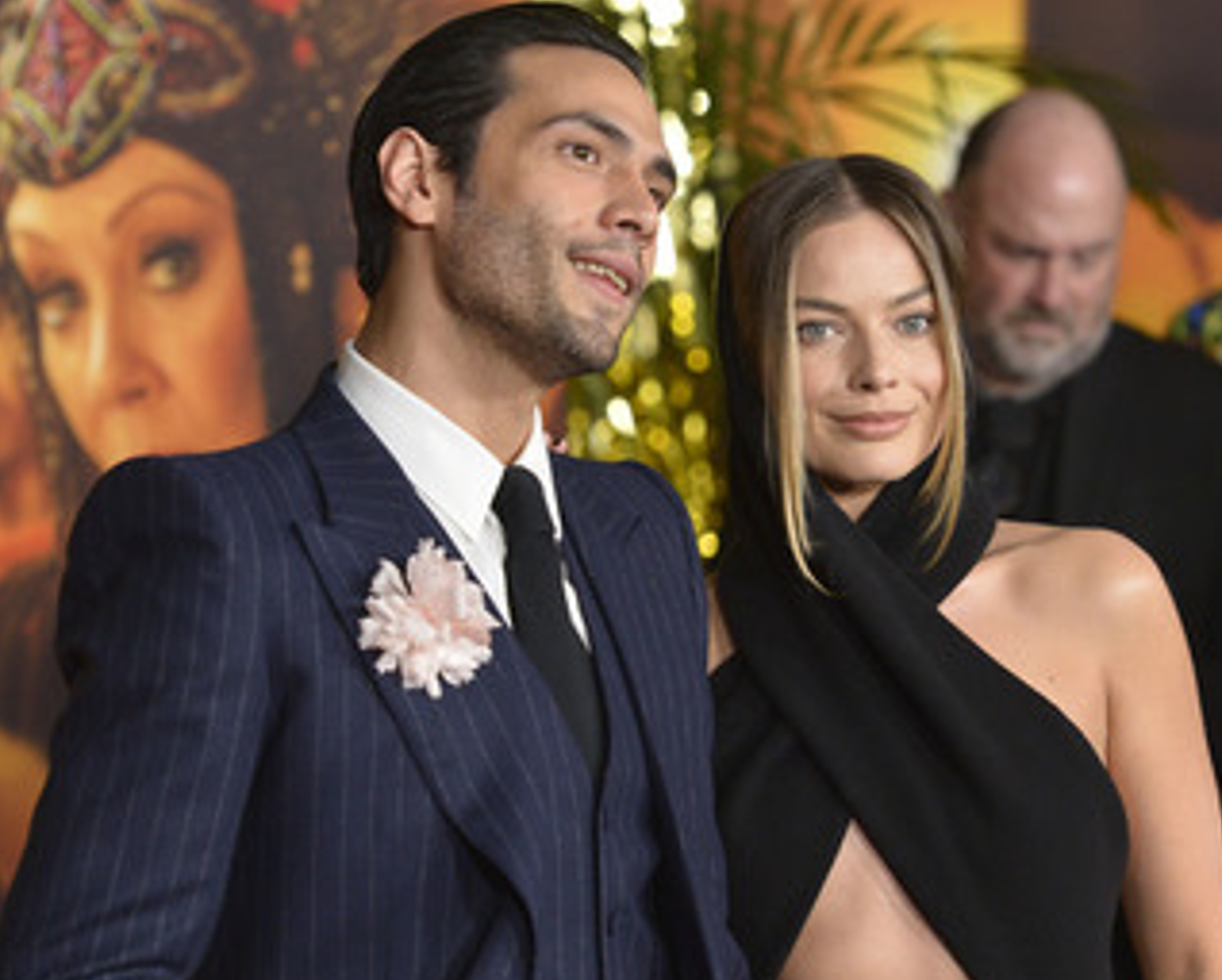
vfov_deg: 7.8
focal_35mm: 199
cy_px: 534
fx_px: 7204
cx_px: 696
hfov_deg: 9.7
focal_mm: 150
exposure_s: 1/320
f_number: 4.5
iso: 2000
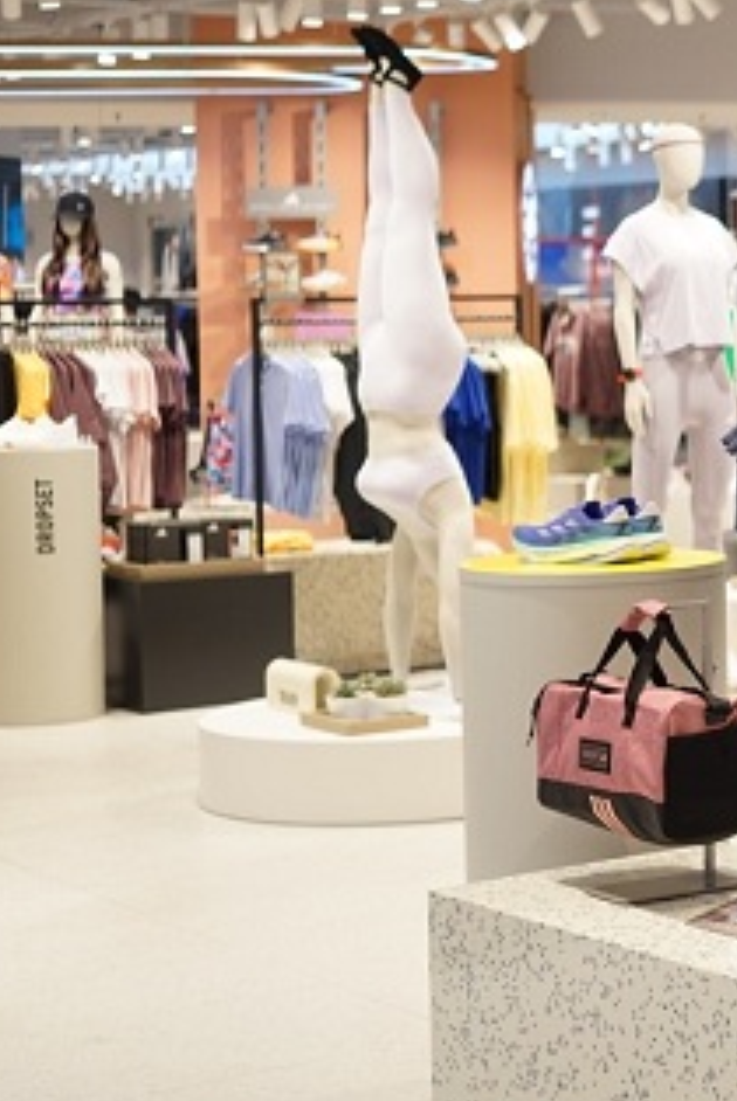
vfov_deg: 22.8
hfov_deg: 14.1
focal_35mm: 89
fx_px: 2727
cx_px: 1204
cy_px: 393
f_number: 2
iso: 125
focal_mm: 40
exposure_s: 1/160
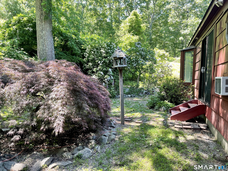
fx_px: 165
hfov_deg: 69.4
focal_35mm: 25
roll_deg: -1.0
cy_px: 86
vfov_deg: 54.9
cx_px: 114
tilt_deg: -3.5
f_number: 1.6
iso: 64
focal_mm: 5.1
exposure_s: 1/121
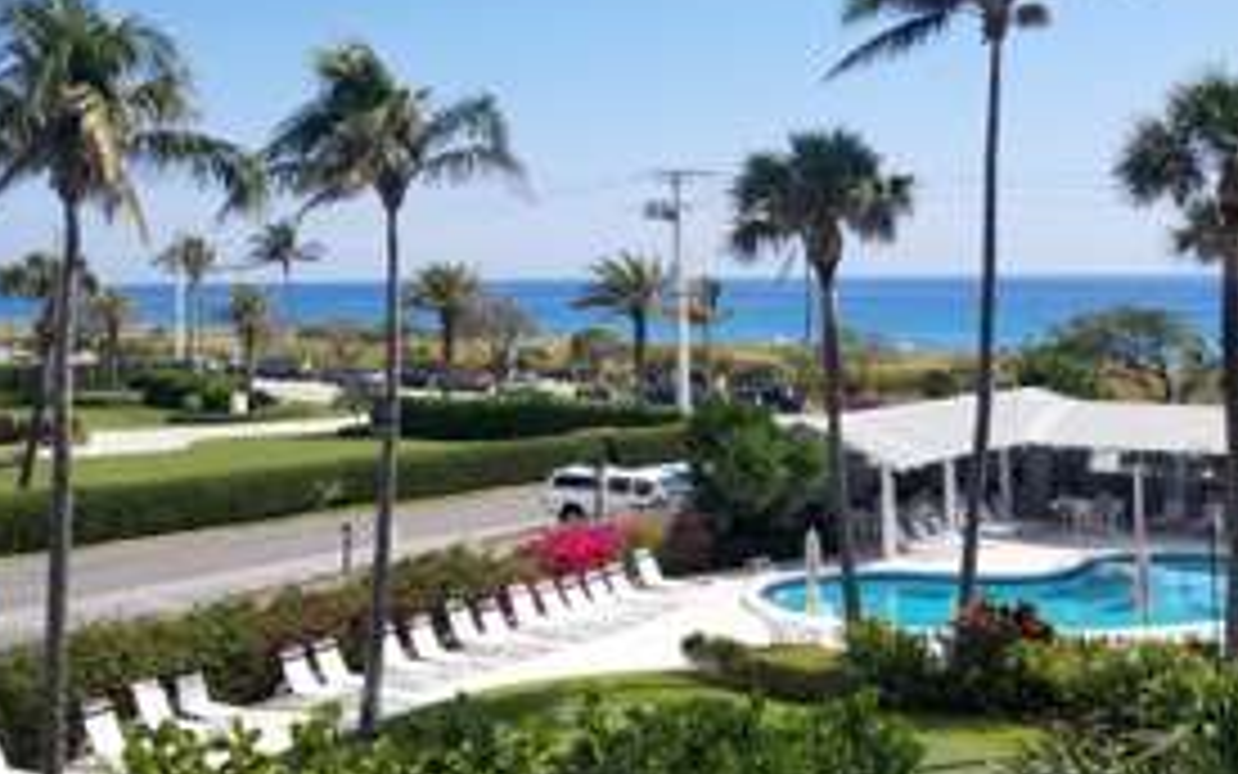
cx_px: 590
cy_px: 169
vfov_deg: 26.4
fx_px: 1620
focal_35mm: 48
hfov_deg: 41.8
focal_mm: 4.25
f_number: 1.7
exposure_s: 1/2736
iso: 50
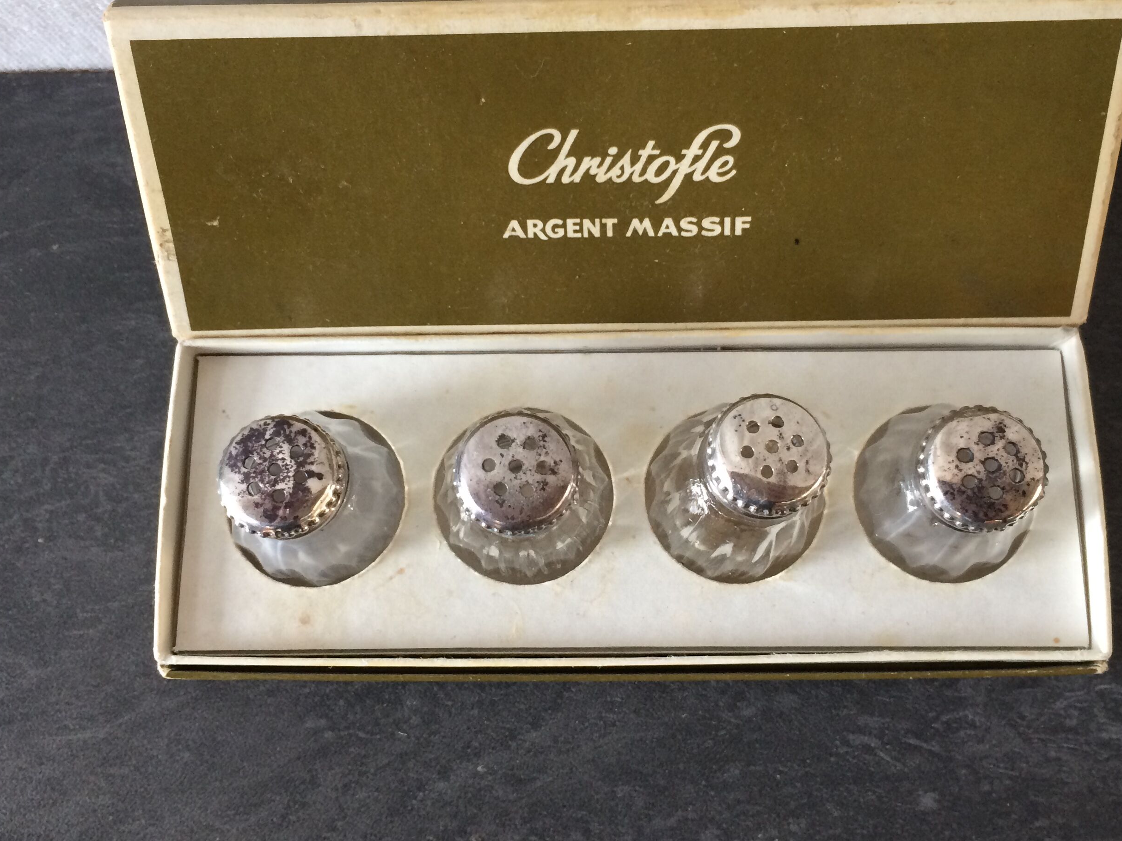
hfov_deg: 47.8
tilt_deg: -77.5
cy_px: 381
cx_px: 601
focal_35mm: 39
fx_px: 1264
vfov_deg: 36.8
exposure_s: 1/33
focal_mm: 4.15
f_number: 2.2
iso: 80
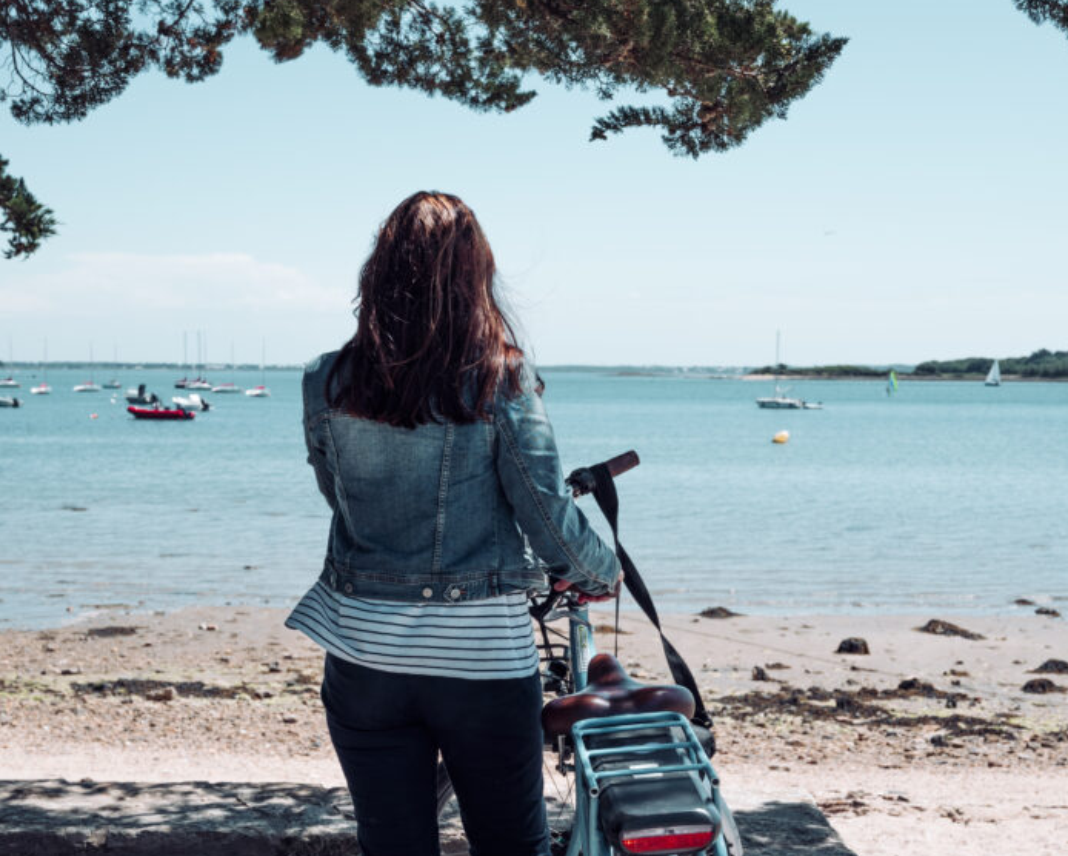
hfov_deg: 34.7
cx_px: 603
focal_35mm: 54
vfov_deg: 28.1
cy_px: 468
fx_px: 1708
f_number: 8
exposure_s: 1/500
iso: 100
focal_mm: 39
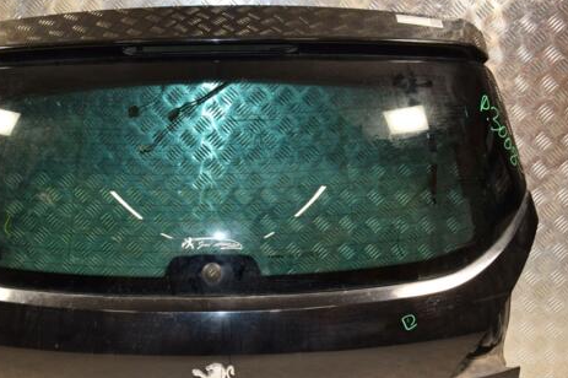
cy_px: 233
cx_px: 216
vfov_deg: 27.6
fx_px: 767
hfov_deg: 40.4
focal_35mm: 49
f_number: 5
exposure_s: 1/200
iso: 800
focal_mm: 25
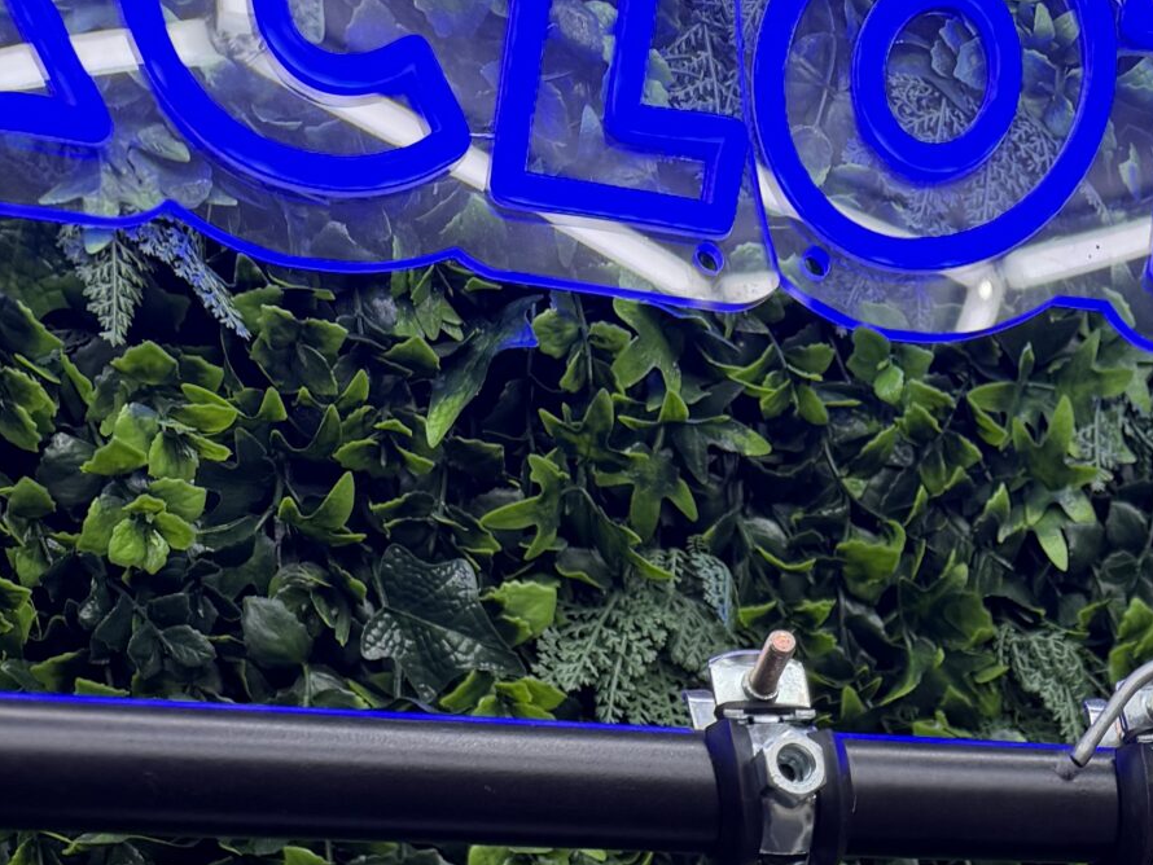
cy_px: 1551
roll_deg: +0.4
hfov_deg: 26.4
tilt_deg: -9.8
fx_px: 2299
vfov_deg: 17.4
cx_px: 1200
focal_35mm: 69
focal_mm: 6.76
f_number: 1.78
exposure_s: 1/84
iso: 80
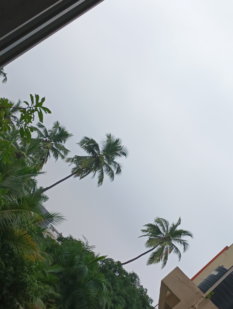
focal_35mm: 56
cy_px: 154
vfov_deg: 34.3
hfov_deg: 26.2
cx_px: 116
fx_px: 501
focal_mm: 4.26
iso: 50
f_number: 1.8
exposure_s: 1/164
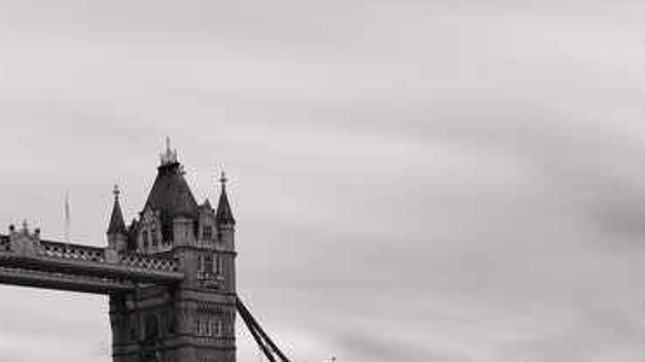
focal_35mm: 81
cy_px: 333
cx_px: -24
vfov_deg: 14.7
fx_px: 1385
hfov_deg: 24.8
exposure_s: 320
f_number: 11
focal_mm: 24
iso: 160
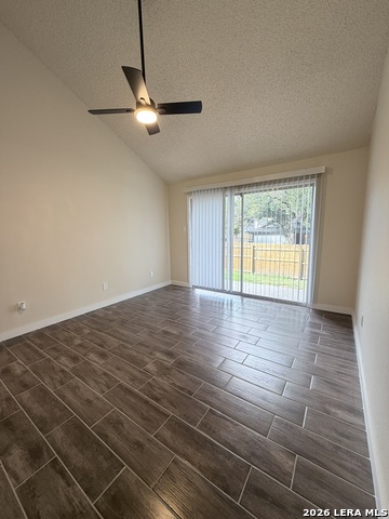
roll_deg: +0.7
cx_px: 194
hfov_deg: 85.7
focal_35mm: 14
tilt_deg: -7.7
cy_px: 260
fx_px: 210
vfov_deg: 102.1
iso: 100
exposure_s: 1/63
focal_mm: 2.22
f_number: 2.2
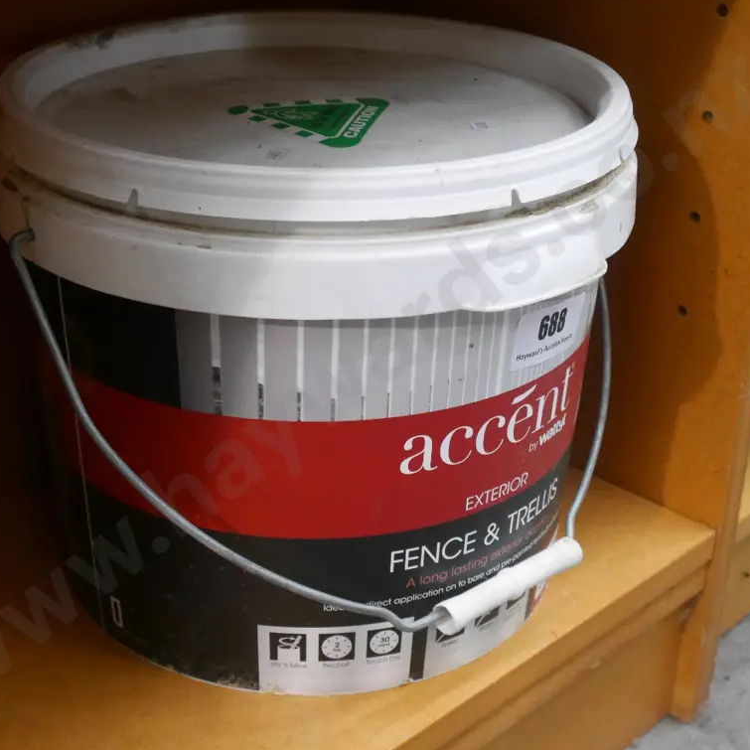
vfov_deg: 28.6
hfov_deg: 28.6
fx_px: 1471
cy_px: 378
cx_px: 351
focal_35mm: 60
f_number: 5.1
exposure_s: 1/20
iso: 3200
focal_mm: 25
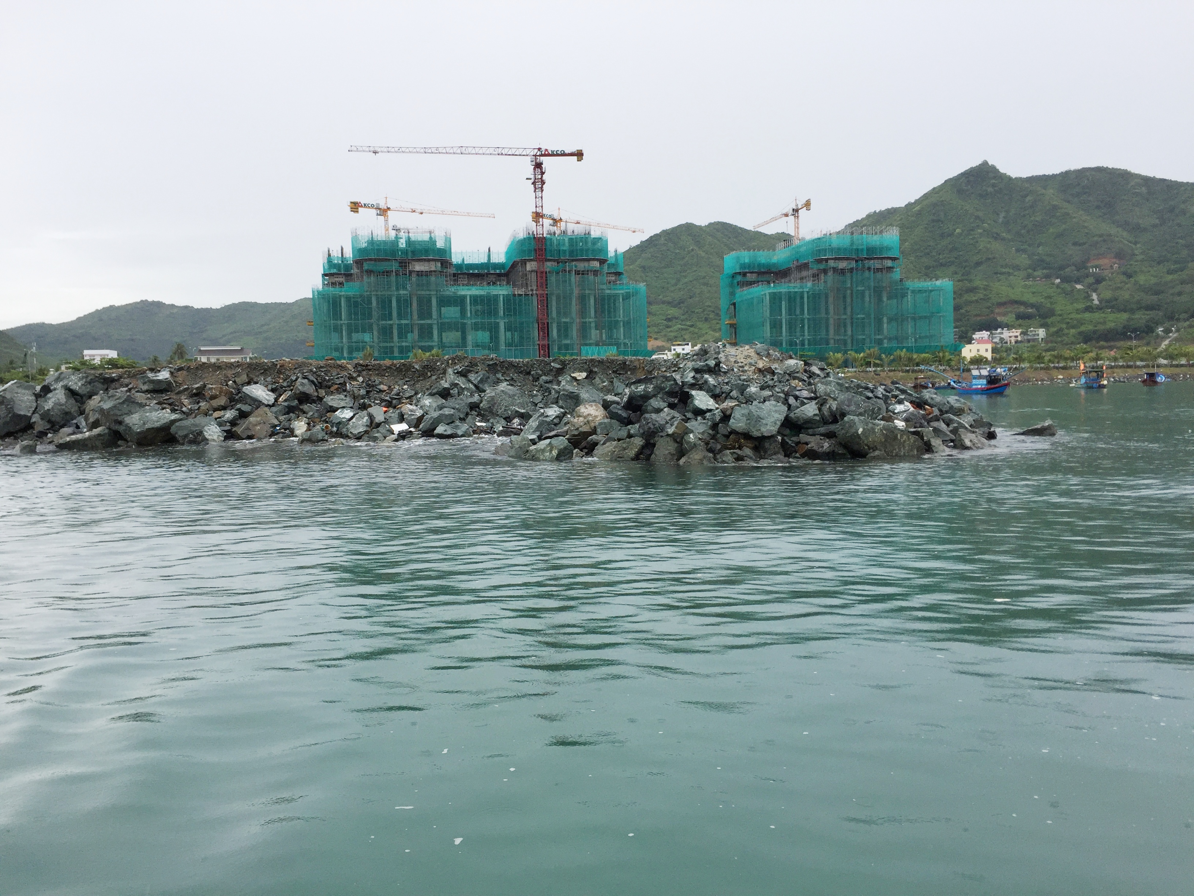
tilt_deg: -4.2
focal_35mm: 29
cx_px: 597
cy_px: 448
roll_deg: +1.5
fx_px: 1000
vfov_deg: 48.2
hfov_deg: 61.7
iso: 32
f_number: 2.2
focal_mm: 4.15
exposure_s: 1/791
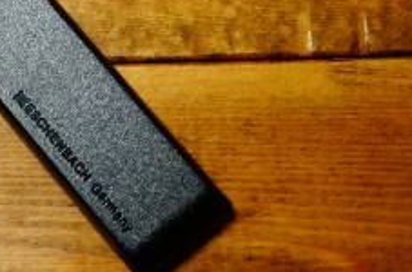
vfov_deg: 10.4
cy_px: -107
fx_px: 1449
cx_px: -136
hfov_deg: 15.3
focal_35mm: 127
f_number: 3.5
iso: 1600
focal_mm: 30
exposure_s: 1/25
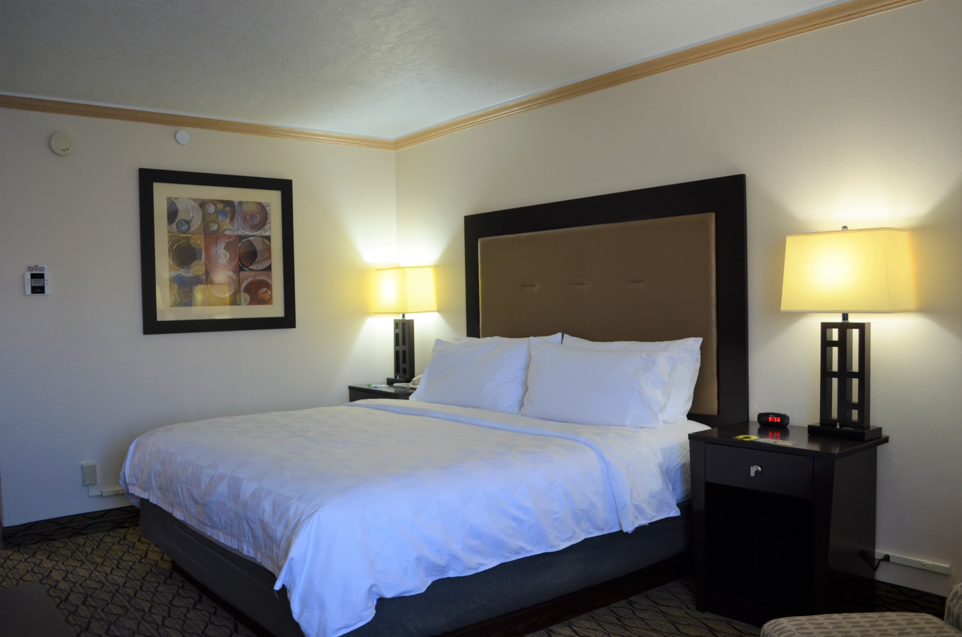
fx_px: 800
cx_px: 481
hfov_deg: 62.0
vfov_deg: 43.4
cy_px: 318
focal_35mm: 30
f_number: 4
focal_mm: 20
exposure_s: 1/60
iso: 450
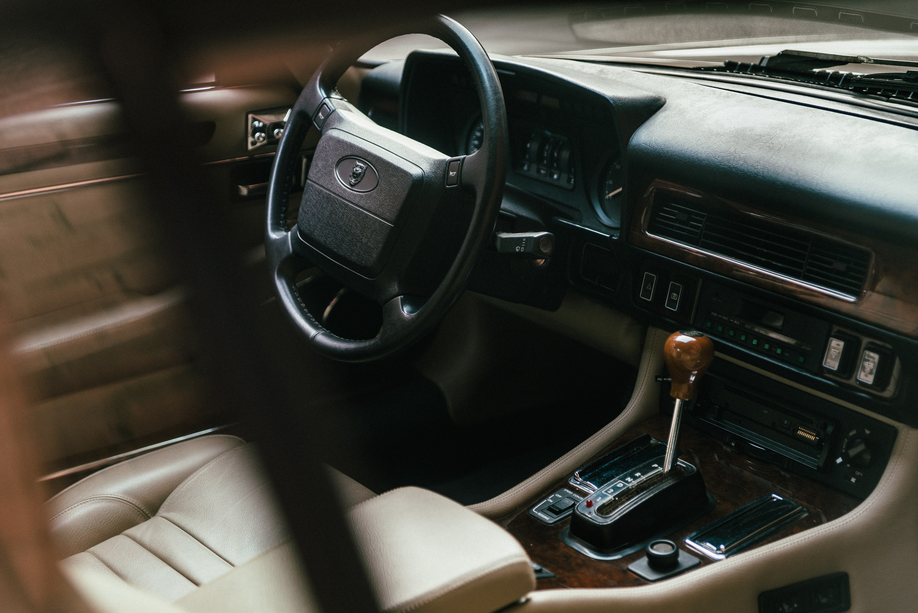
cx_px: 459
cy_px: 306
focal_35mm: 56
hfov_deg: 35.7
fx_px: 1425
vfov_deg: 24.3
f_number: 2.8
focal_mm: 55
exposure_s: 1/25
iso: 100
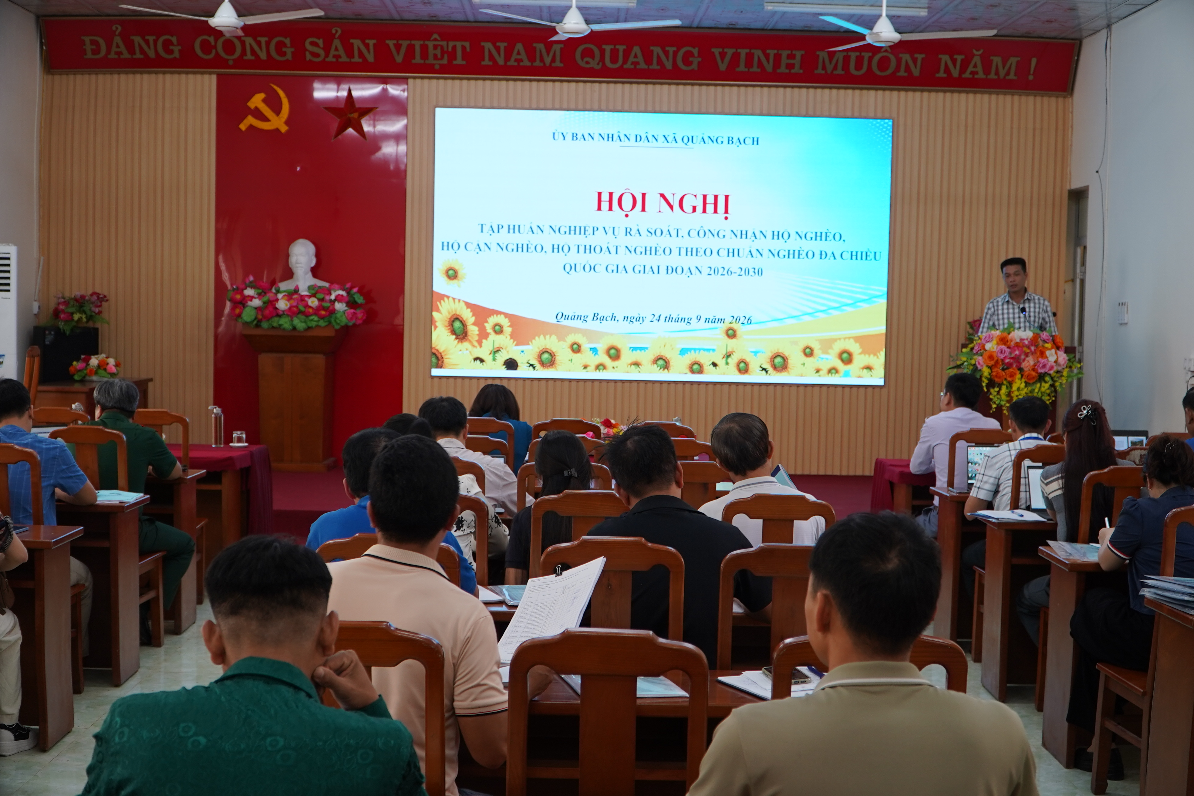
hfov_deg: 46.4
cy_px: 398
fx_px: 1393
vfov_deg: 31.9
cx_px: 597
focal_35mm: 42
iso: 320
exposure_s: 1/60
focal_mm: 28
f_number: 4
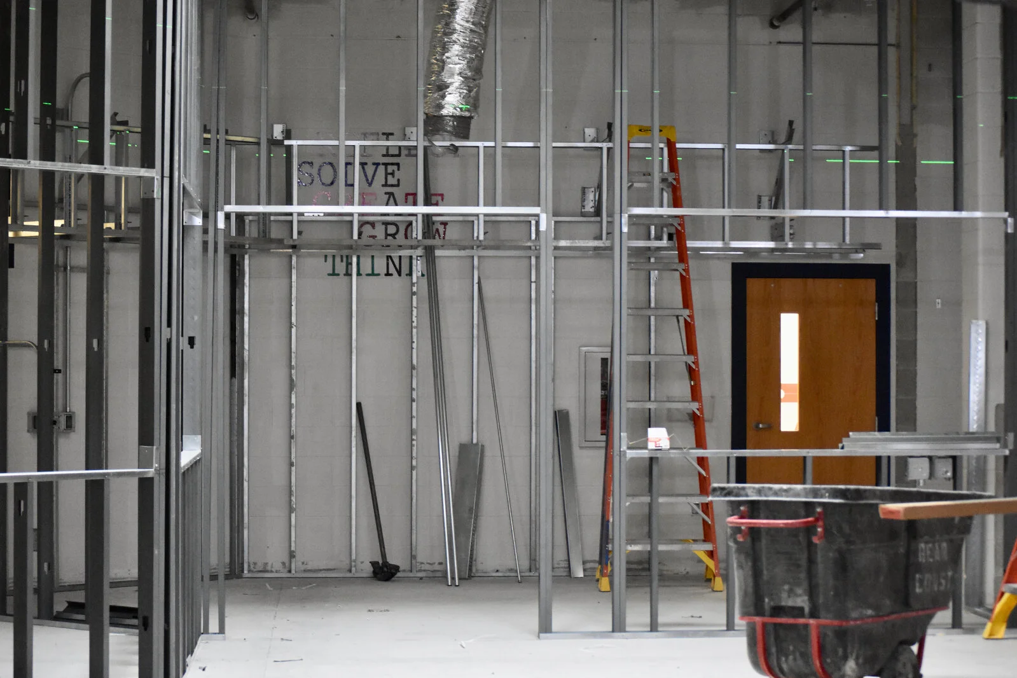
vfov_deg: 16.6
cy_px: 339
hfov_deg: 24.6
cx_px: 508
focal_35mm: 82
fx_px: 2330
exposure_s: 1/60
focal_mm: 55
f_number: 4
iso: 5000
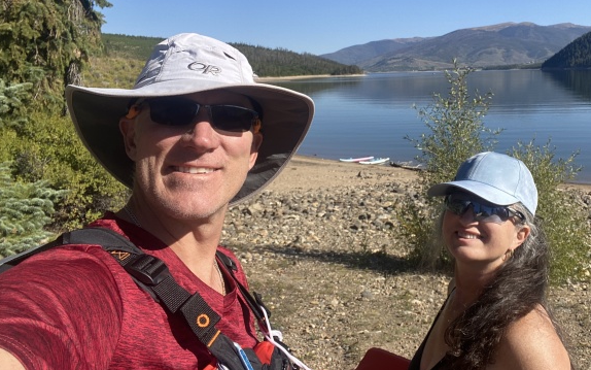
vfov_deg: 37.1
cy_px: 141
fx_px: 548
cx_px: 389
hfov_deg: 55.6
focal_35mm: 34
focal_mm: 2.71
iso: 25
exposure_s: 1/900
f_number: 2.2
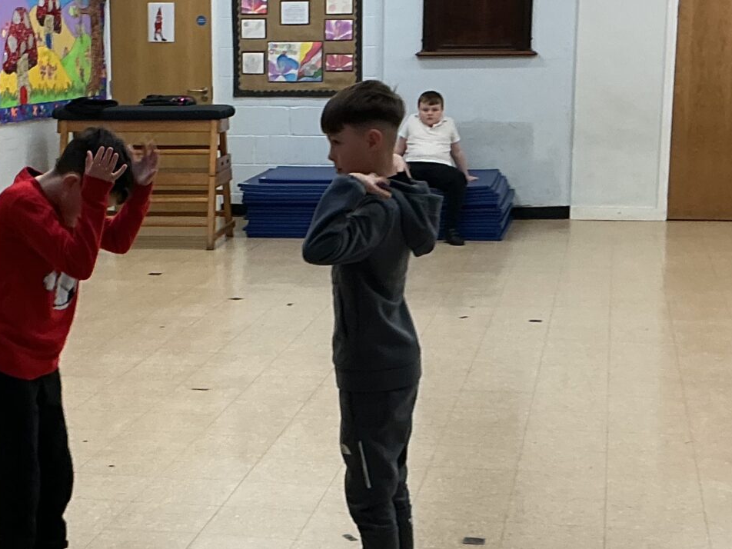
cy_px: 357
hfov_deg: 24.9
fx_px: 1649
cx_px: 251
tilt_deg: -9.6
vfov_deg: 18.9
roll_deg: +2.1
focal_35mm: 78
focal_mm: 3
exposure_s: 1/50
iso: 50
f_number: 1.8
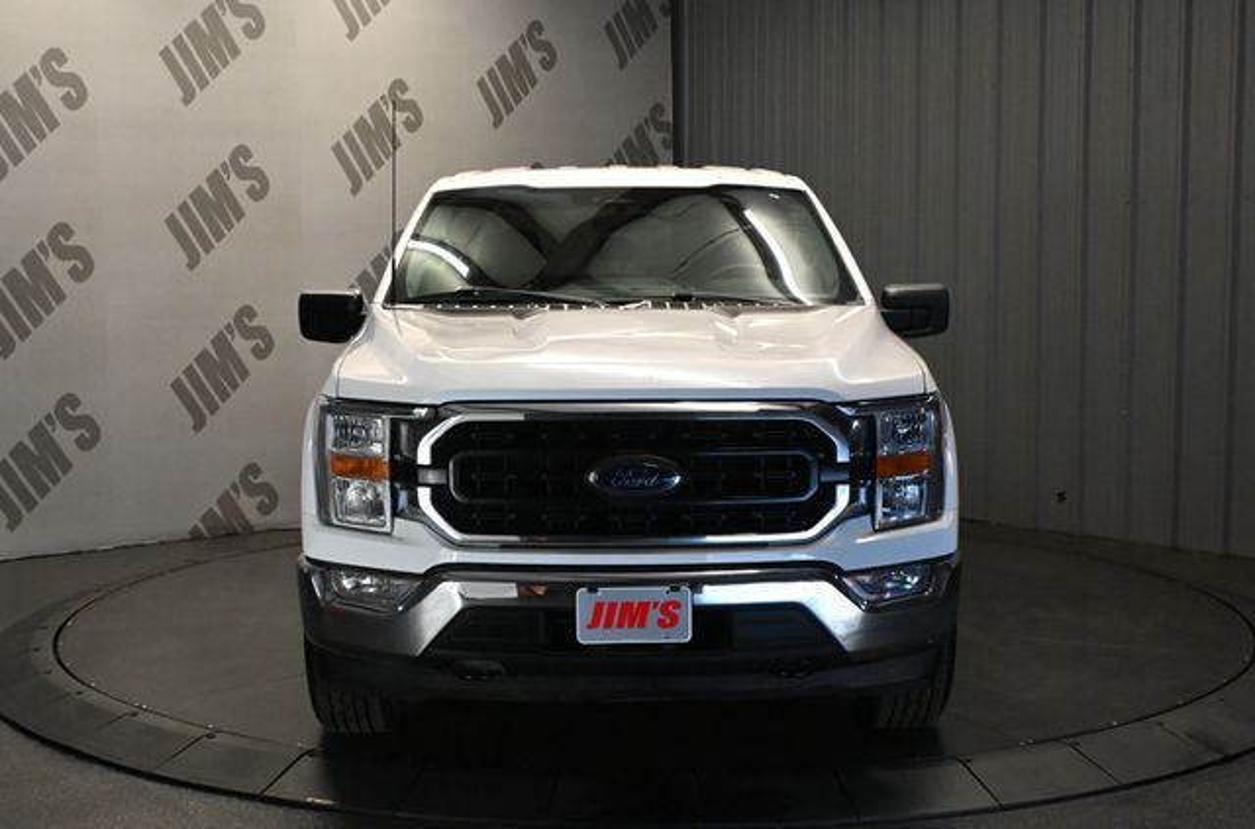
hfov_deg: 46.5
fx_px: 1460
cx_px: 628
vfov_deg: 31.7
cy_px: 414
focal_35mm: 42
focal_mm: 28
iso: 2500
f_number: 4.5
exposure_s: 1/125
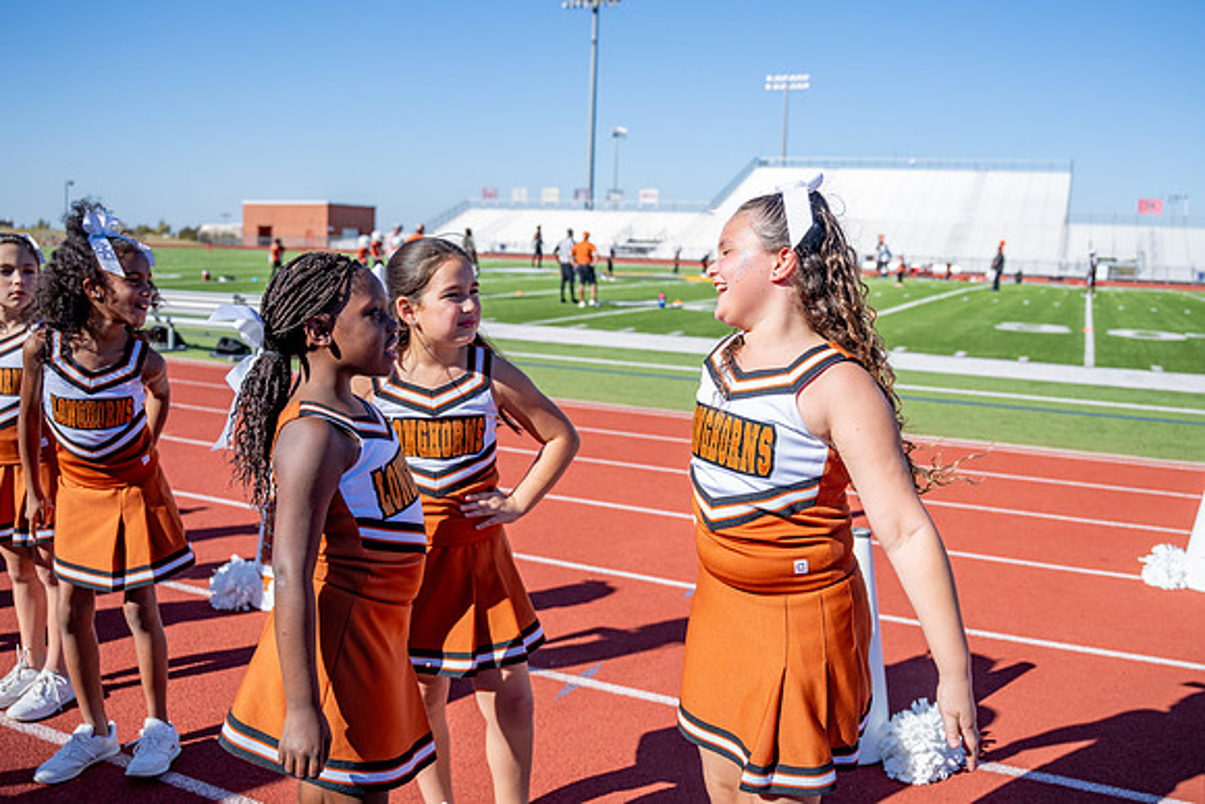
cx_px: 637
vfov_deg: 43.1
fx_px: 1016
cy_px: 360
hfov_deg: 61.3
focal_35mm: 30
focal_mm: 24
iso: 100
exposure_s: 1/2000
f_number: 2.8
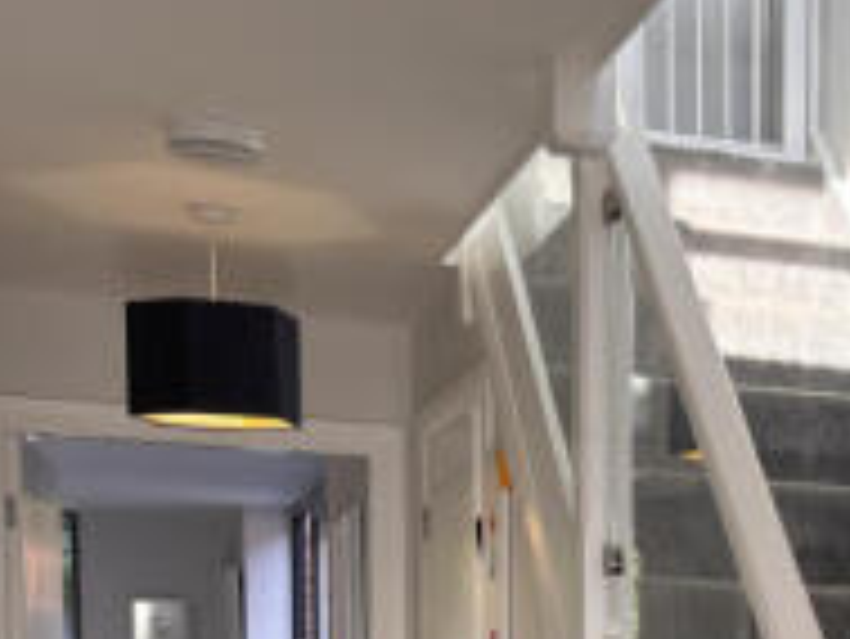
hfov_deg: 22.1
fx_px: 1966
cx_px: 1086
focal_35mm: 80
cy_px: 821
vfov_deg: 17.4
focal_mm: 5.96
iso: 40
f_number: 1.6
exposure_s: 1/136
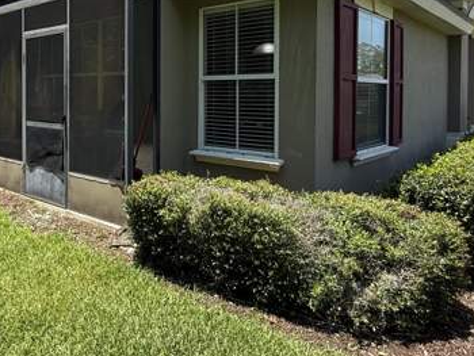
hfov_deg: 55.0
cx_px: 139
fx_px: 438
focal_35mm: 32
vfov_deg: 43.1
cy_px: 99
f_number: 2.2
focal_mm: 2.22
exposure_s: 1/701
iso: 64
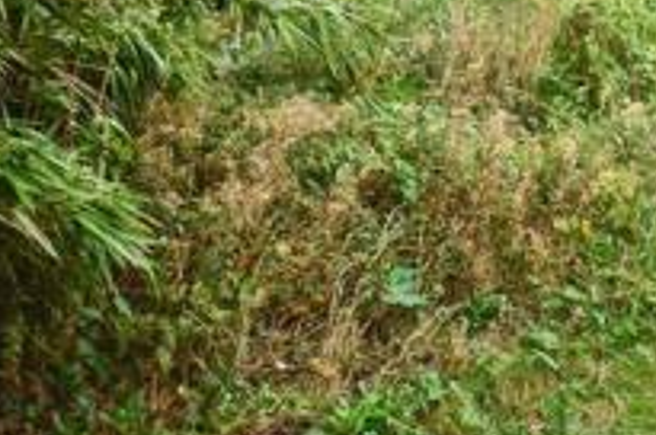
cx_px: 605
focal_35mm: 48
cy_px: -125
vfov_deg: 24.5
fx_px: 873
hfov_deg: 38.1
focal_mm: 10
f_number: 4.5
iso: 100
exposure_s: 1/80
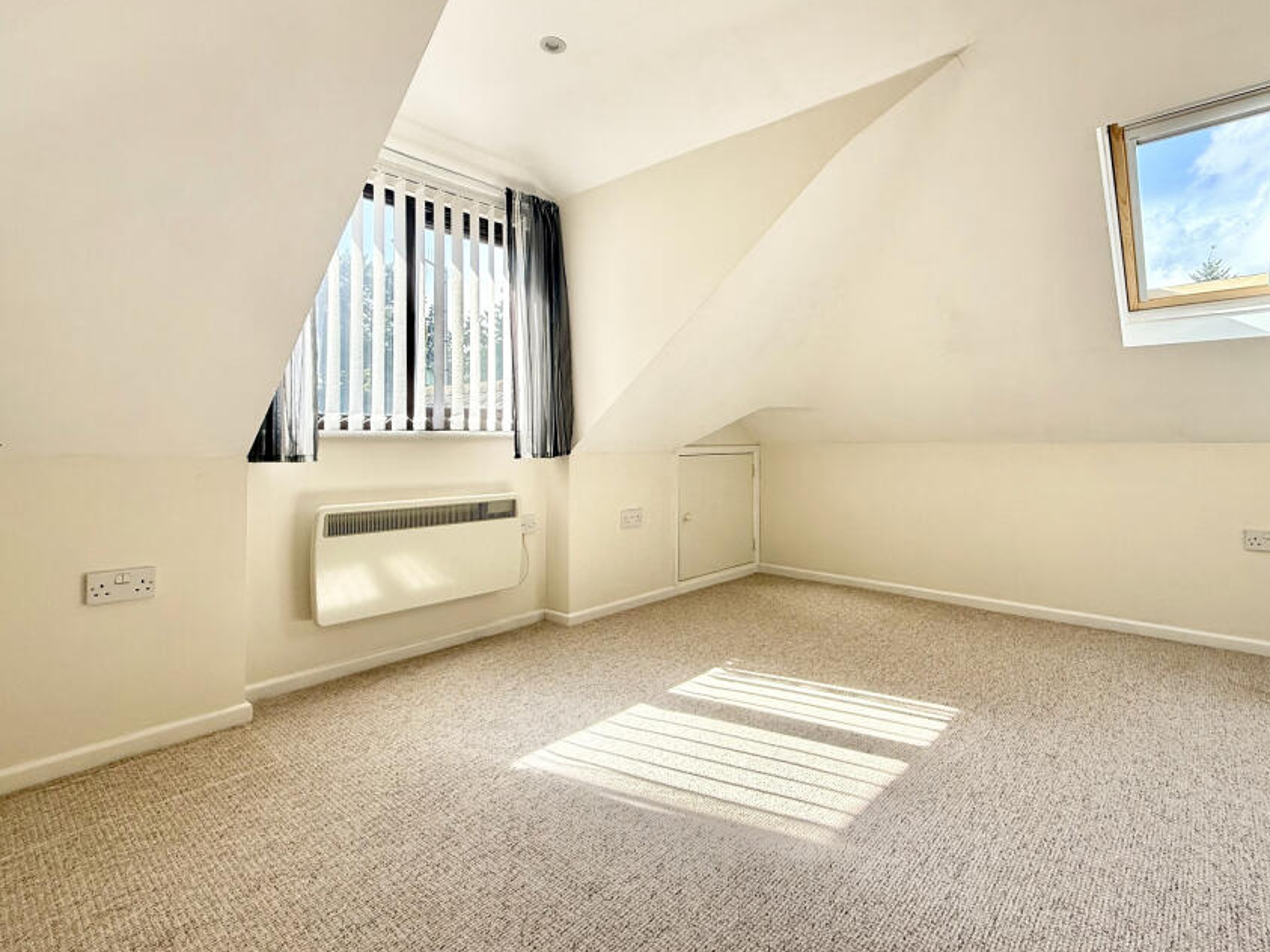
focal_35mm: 17
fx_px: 624
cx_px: 699
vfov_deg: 74.6
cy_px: 440
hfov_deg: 90.7
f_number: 2.2
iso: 64
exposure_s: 1/357
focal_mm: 2.22
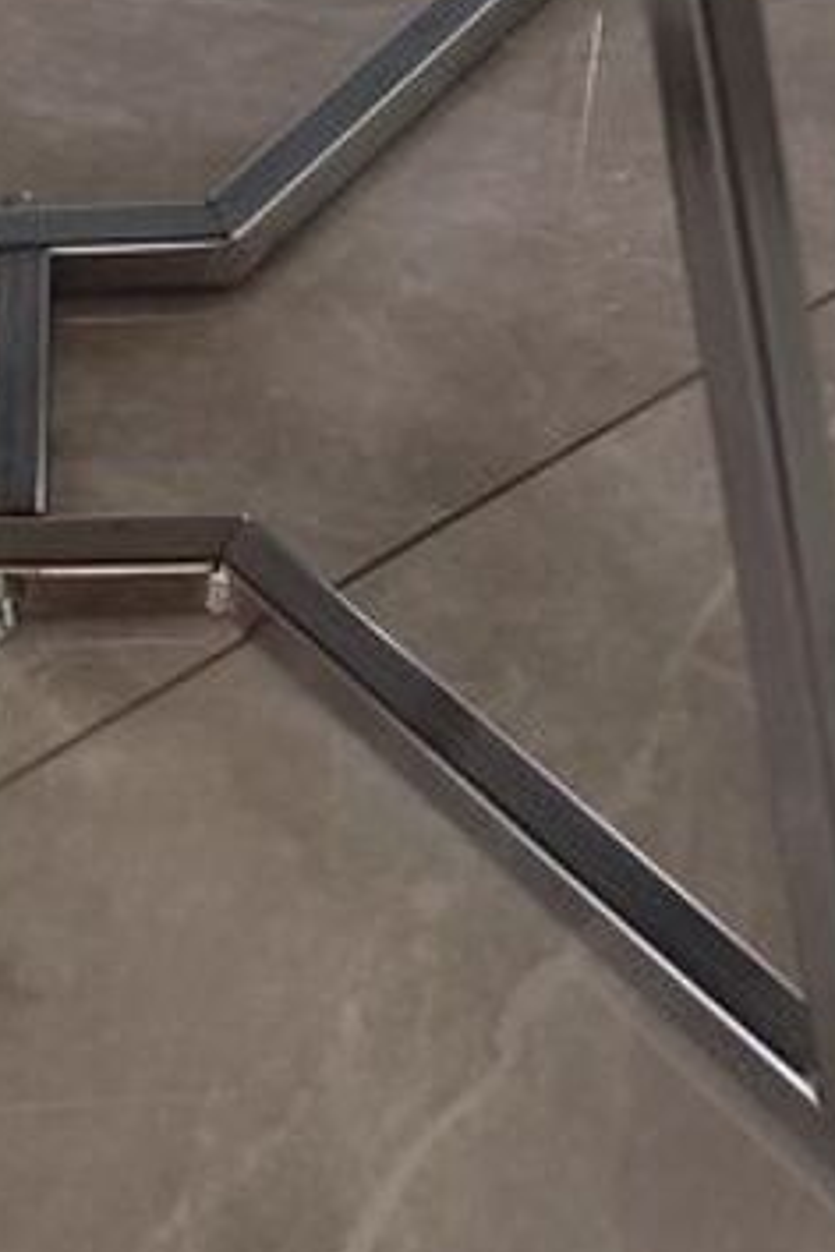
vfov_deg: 17.9
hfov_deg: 15.0
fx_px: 3131
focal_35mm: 90
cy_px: -1034
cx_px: 50
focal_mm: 6.19
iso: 64
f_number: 1.65
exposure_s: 1/100
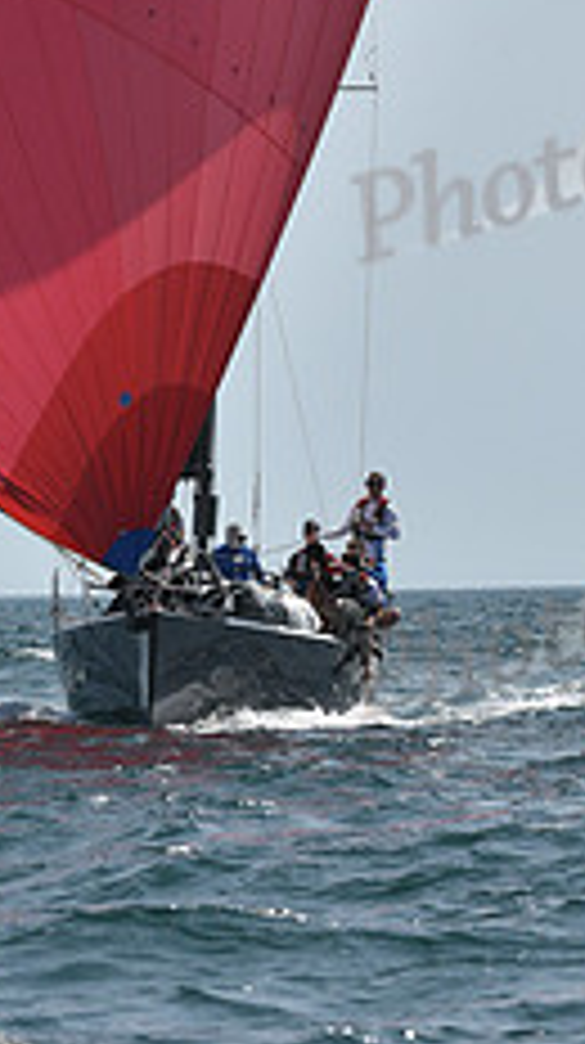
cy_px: -22
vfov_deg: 4.1
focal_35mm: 524
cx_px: 119
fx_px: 14492
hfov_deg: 2.3
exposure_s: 1/1600
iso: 320
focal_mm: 200
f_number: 8
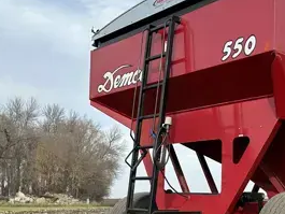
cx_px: 196
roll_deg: +0.5
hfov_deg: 32.9
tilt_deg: +4.3
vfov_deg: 25.1
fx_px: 478
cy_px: 151
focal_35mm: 58
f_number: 1.78
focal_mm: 6.86
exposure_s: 1/2732
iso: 80
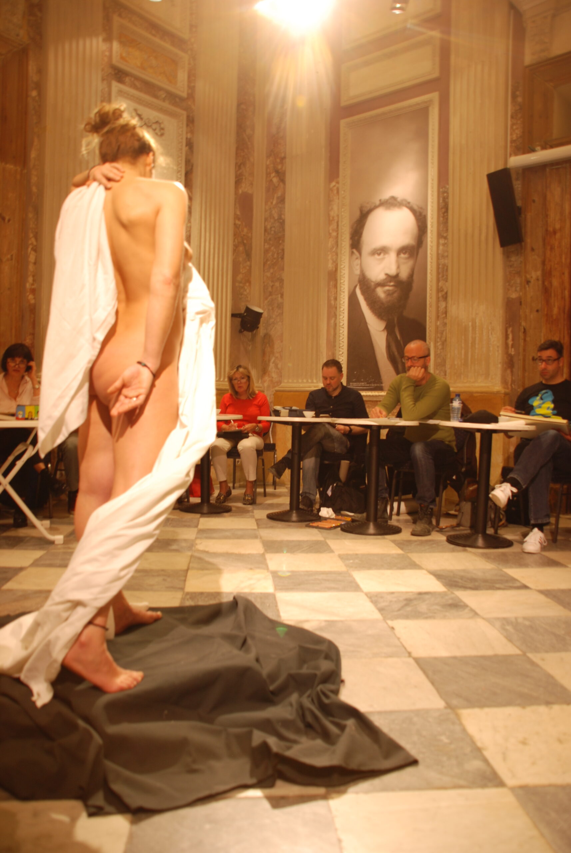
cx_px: 286
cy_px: 426
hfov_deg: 48.1
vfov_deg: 67.3
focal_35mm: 27
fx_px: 640
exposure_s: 1/8
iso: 125
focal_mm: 18
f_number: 3.5
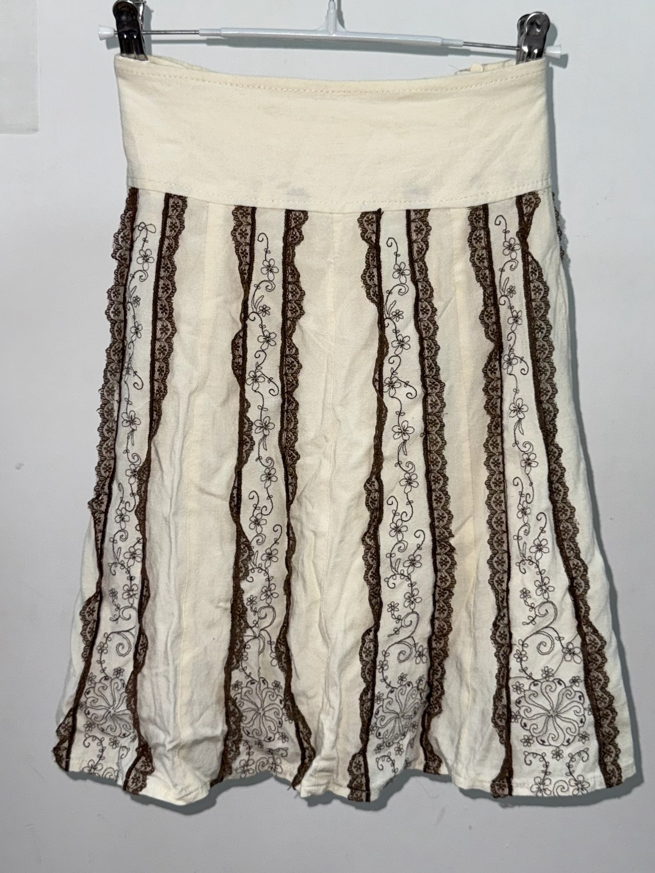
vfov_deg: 65.3
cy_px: 438
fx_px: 681
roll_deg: -1.3
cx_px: 339
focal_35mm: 27
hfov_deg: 51.3
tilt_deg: -4.8
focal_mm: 6.76
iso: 64
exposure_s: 1/121
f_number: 1.78
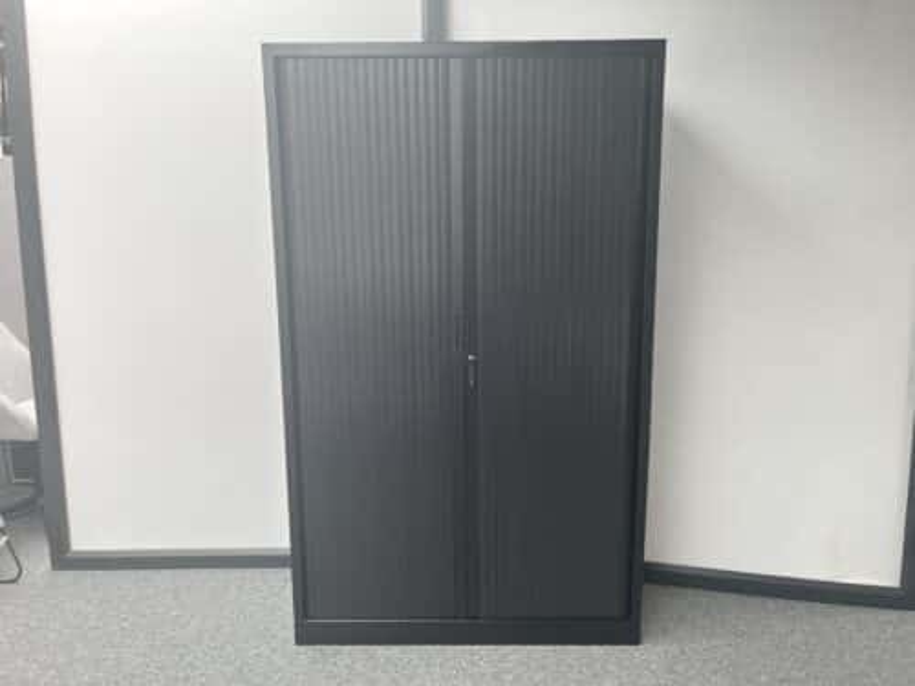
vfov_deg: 53.1
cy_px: 343
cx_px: 458
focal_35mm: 26
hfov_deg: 67.3
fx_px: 687
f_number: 1.6
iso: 100
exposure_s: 1/121
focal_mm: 5.1
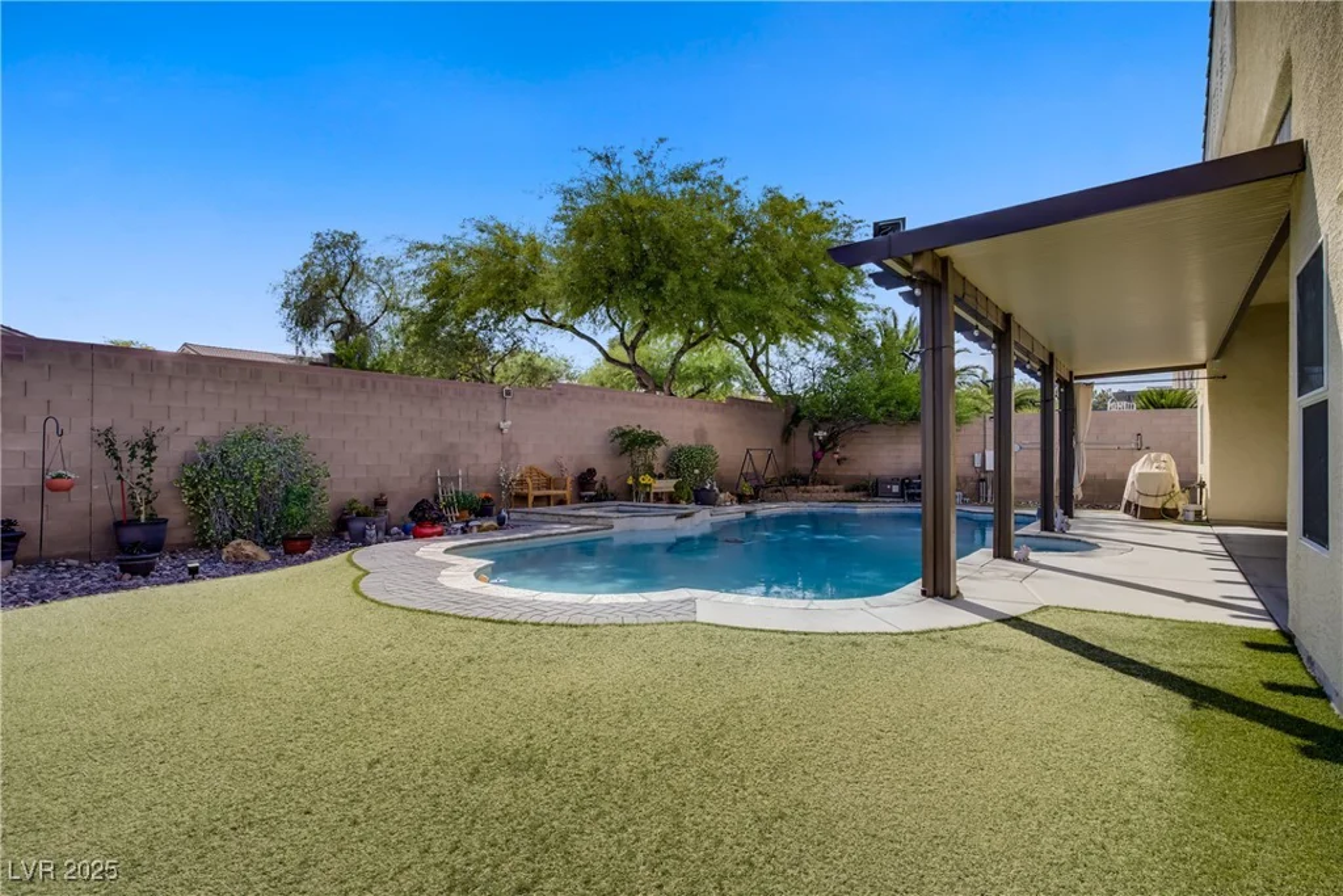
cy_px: 448
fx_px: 709
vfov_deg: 64.6
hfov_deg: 86.9
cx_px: 672
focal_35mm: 19
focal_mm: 19
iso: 100
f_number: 8
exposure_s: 1/320
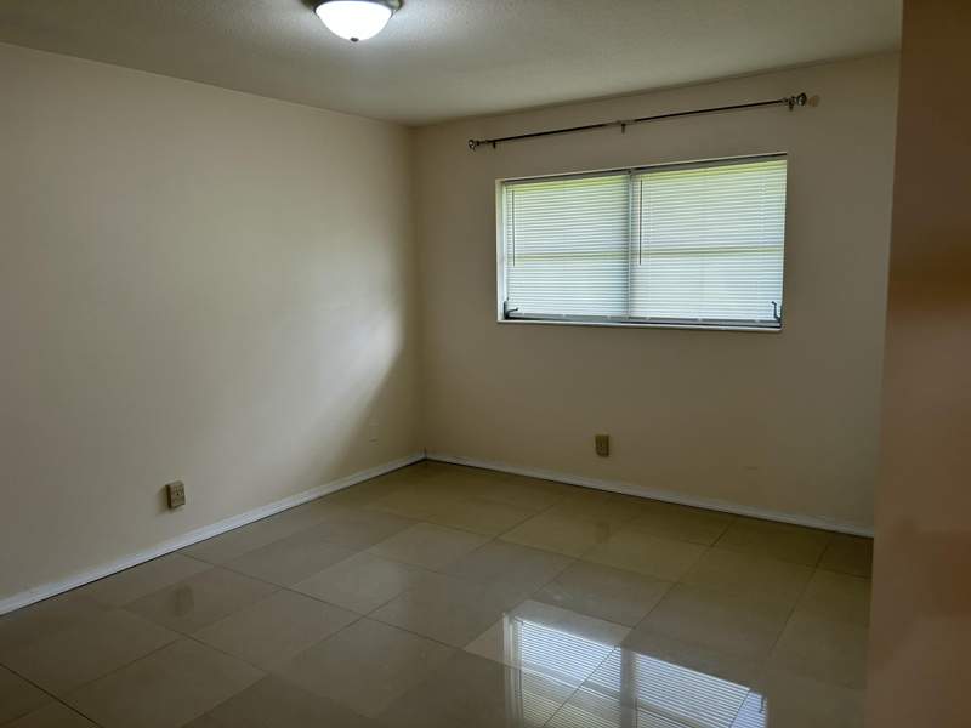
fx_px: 729
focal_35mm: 26
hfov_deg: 67.3
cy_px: 364
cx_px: 486
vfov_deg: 53.1
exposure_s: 1/120
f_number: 1.5
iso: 125
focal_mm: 5.7
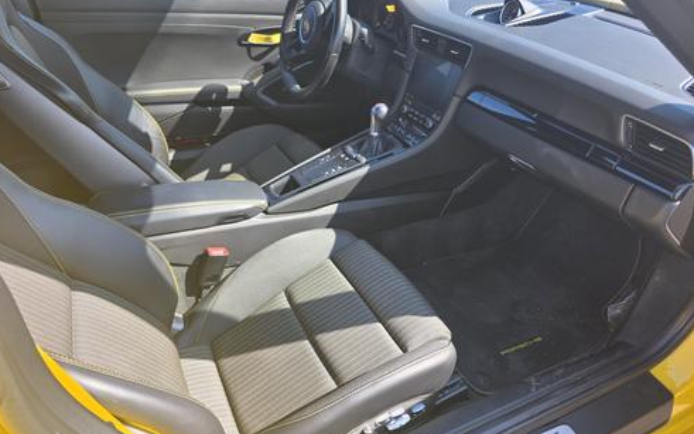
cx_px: 353
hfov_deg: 72.5
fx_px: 473
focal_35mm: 25
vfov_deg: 49.0
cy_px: 259
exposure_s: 1/359
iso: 32
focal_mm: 6.3
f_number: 1.7
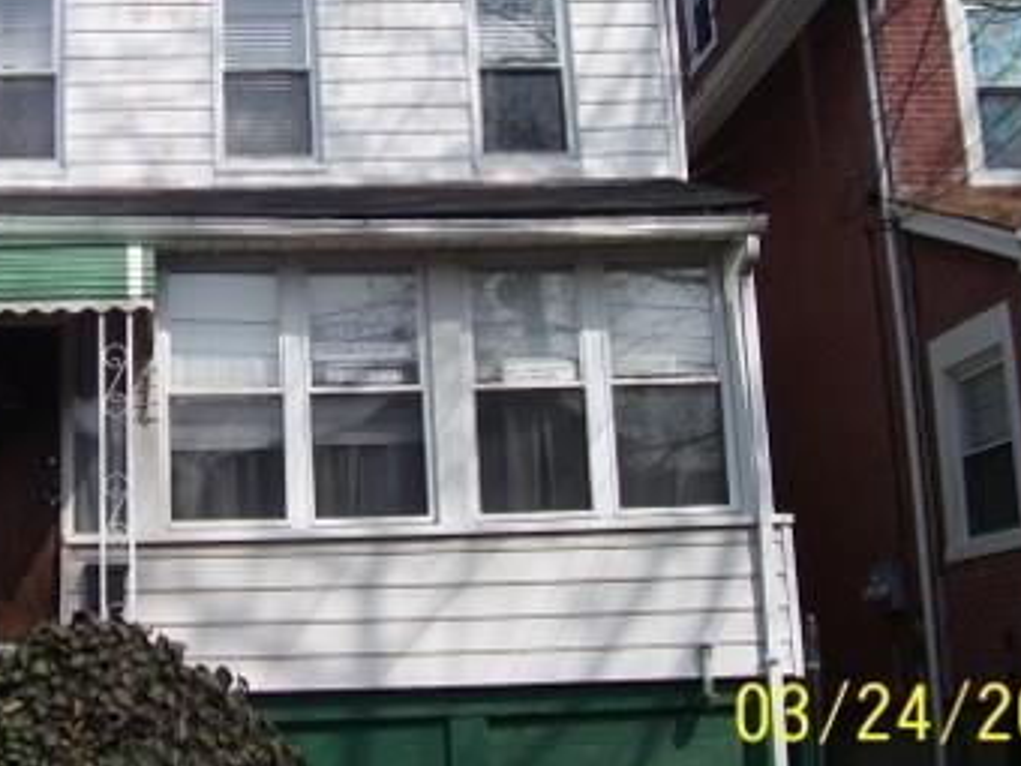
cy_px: 168
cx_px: 243
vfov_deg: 22.7
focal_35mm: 64
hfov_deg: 29.7
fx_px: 1888
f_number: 4.8
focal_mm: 5.6
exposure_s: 1/750
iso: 80
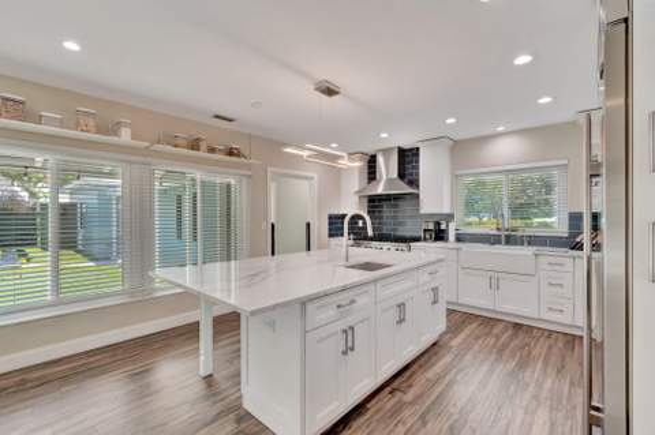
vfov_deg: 77.2
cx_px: 328
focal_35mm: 15
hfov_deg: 100.4
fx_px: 273
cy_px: 218
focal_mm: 10
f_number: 8
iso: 1100
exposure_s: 1/50
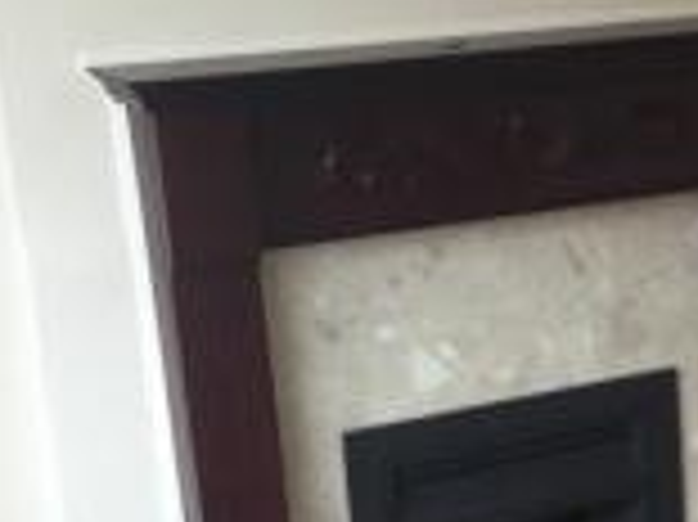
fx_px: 2196
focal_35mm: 109
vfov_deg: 13.4
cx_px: 1015
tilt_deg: -19.7
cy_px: 475
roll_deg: -0.1
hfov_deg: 16.6
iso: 40
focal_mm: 4.15
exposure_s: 1/50
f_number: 2.2
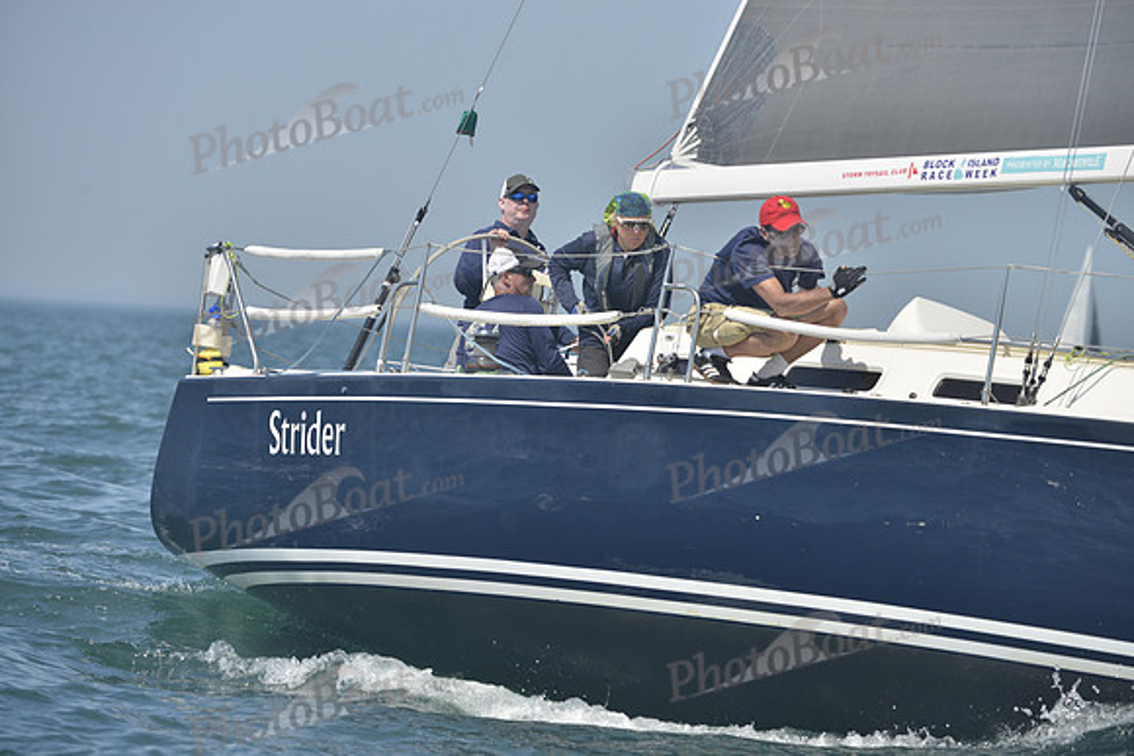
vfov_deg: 5.5
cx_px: 567
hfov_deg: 8.2
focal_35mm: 250
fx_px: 7876
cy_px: 378
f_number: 6.3
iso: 280
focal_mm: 250
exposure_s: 1/1000
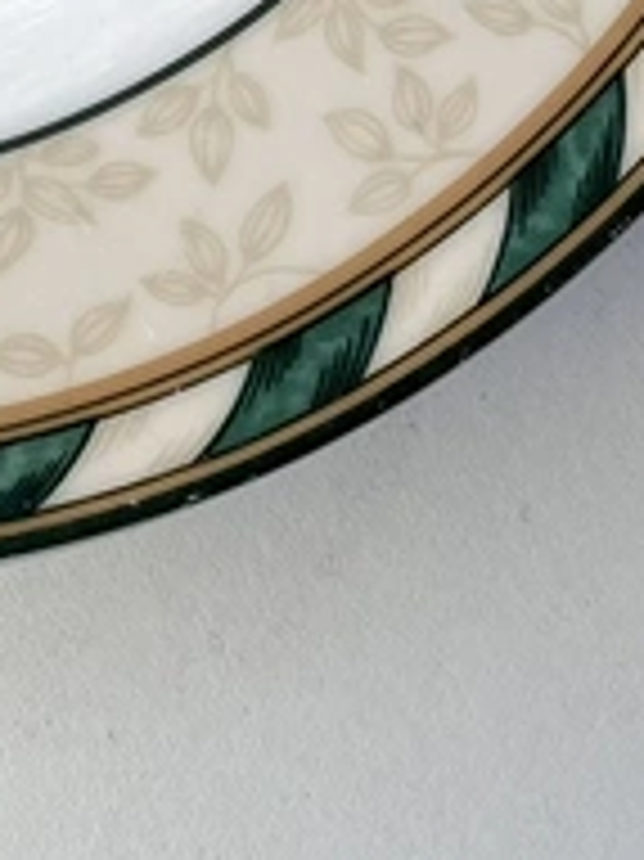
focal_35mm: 120
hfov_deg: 11.9
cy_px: -666
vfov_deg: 14.5
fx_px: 2980
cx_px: -270
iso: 32
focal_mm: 4.2
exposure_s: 1/202
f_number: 1.6
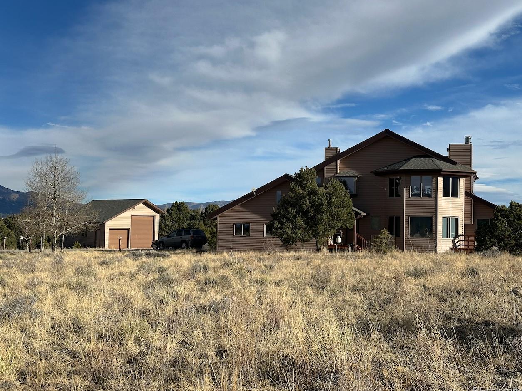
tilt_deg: +1.9
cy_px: 199
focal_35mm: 49
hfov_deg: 38.9
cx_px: 260
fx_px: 739
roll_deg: -1.2
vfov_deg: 29.7
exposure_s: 1/5556
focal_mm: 6.86
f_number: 1.78
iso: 64
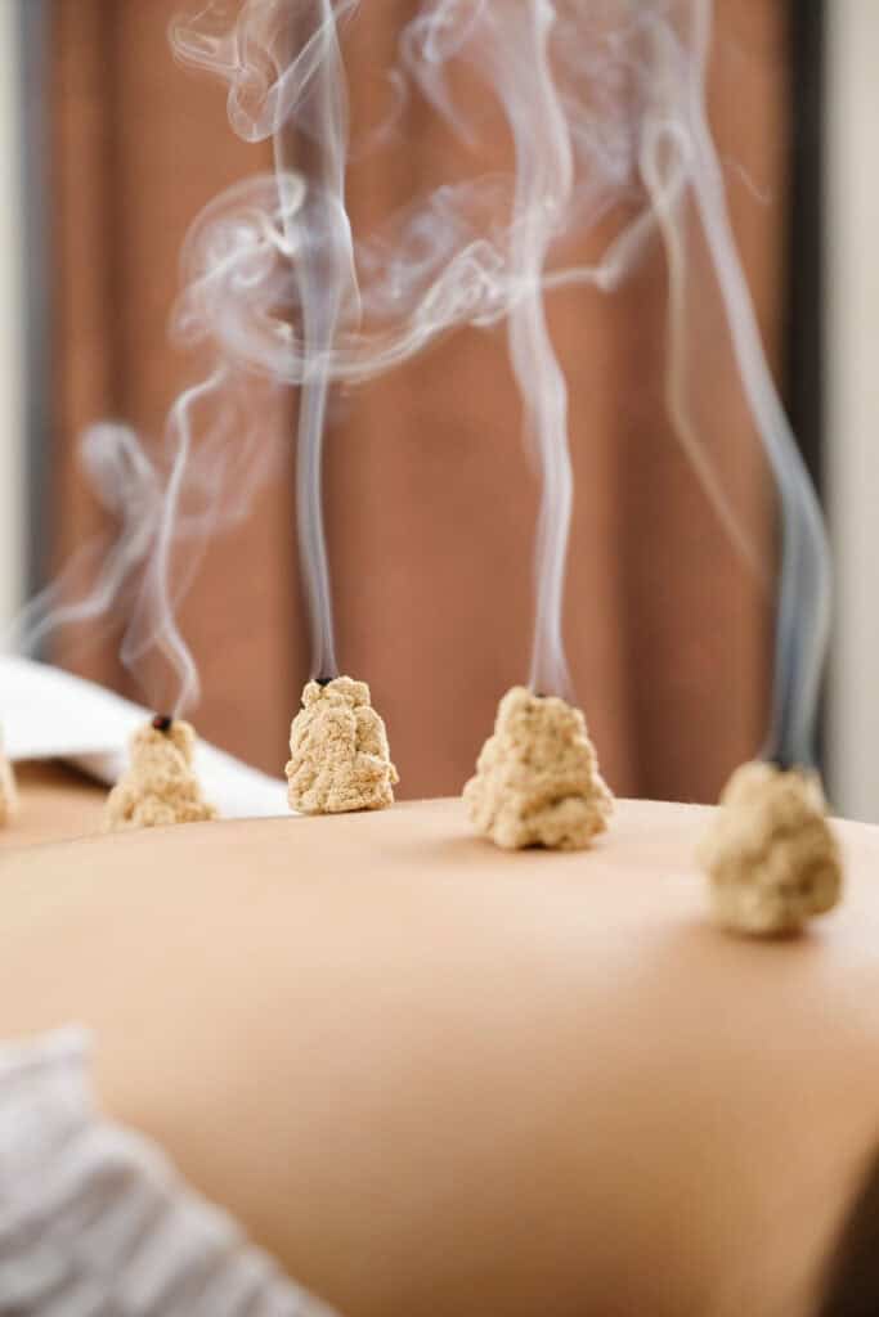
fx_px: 3039
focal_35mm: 83
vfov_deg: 24.5
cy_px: 658
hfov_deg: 16.5
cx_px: 440
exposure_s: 1/160
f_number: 2.8
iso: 800
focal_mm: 55
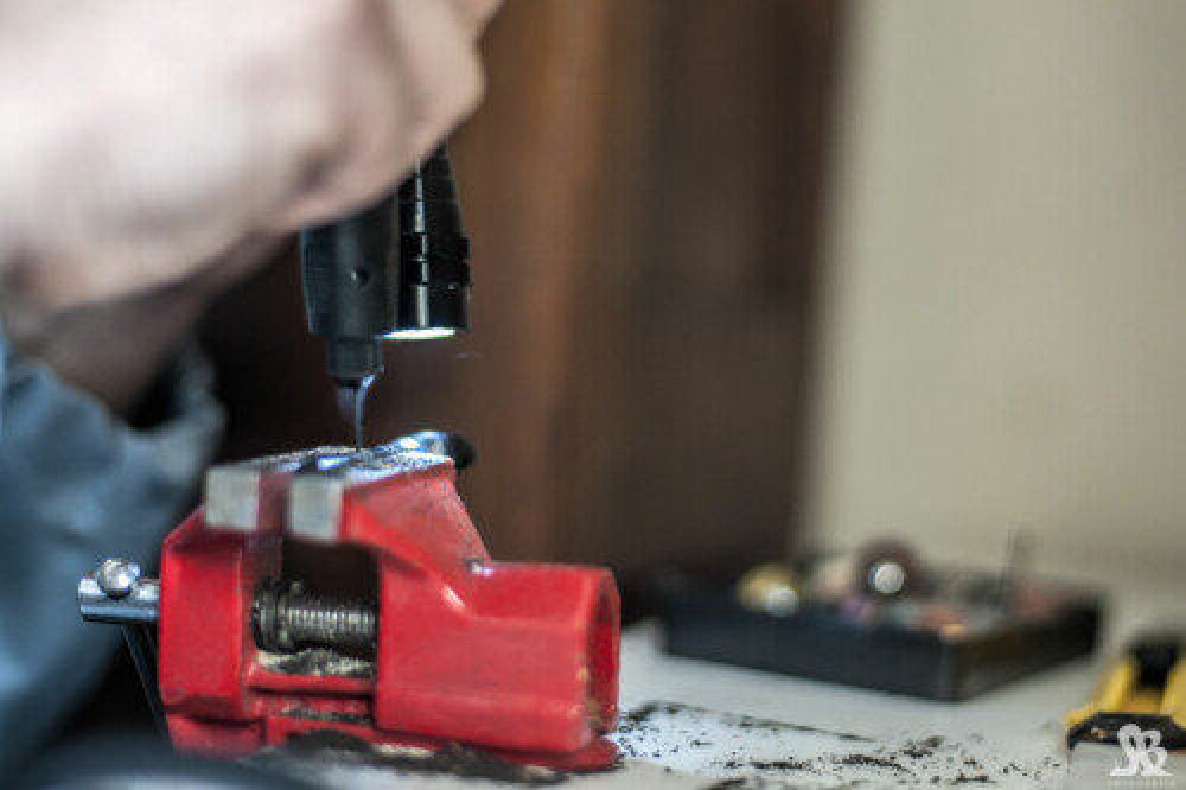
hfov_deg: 39.6
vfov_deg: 27.0
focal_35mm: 50
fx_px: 1647
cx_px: 593
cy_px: 395
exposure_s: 1/50
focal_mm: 50
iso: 1000
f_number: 1.8
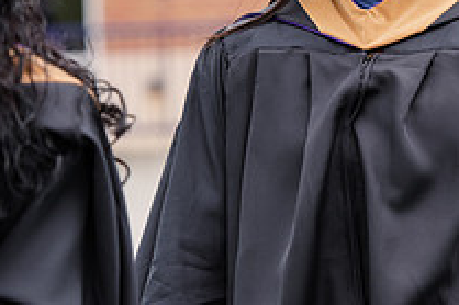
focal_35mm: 431
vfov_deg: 3.2
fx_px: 5491
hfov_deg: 4.8
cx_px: 404
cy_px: 80
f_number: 5
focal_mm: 155
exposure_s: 1/640
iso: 500
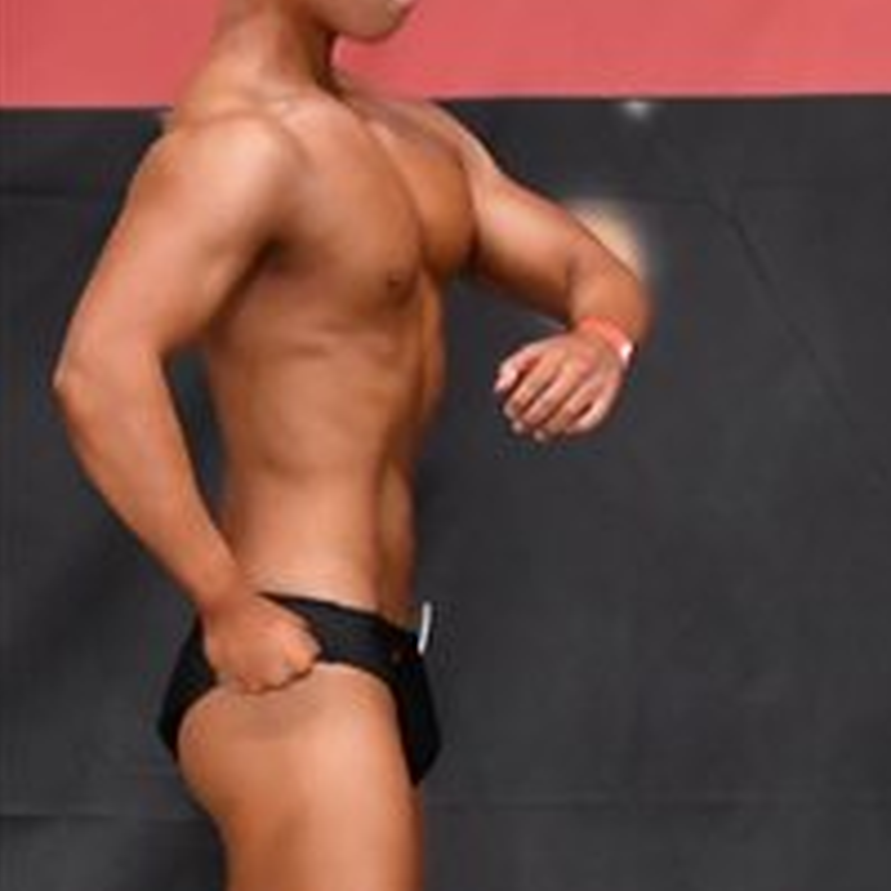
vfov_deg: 2.6
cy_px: 682
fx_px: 19395
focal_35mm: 666
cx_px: 1722
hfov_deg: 2.6
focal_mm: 135
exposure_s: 1/400
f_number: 5.6
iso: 5000
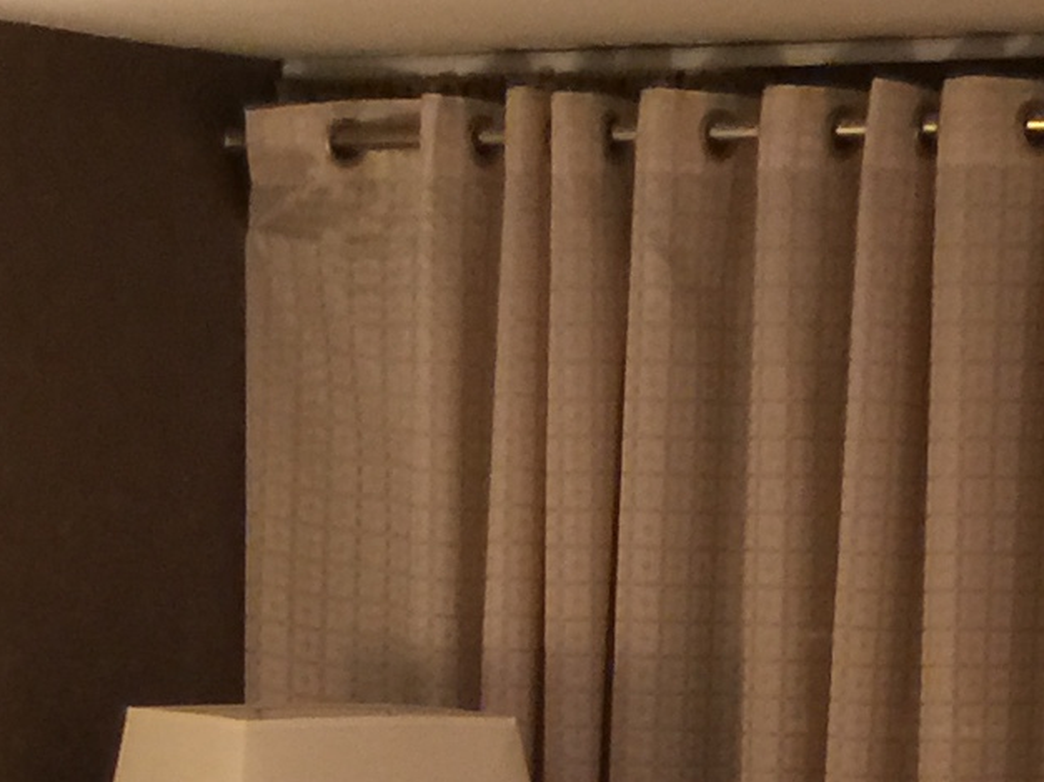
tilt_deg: -15.0
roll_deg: -0.5
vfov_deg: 9.0
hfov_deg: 13.1
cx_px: 699
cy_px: 1730
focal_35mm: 151
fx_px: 4553
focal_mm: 4.15
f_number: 2.2
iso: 64
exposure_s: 1/4
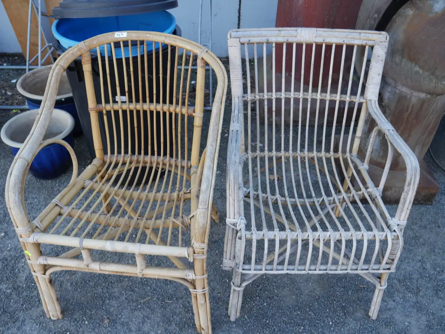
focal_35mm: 32
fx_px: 412
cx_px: 222
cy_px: 167
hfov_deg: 56.8
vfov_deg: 44.2
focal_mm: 16
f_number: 4.5
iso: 200
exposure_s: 1/125
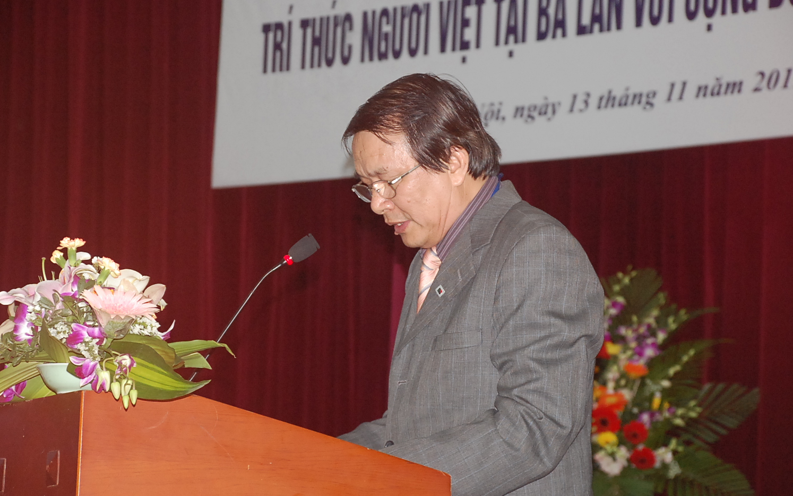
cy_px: 235
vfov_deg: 10.7
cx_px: 395
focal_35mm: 123
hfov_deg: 17.0
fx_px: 2658
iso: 1400
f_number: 5.6
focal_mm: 80
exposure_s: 1/60
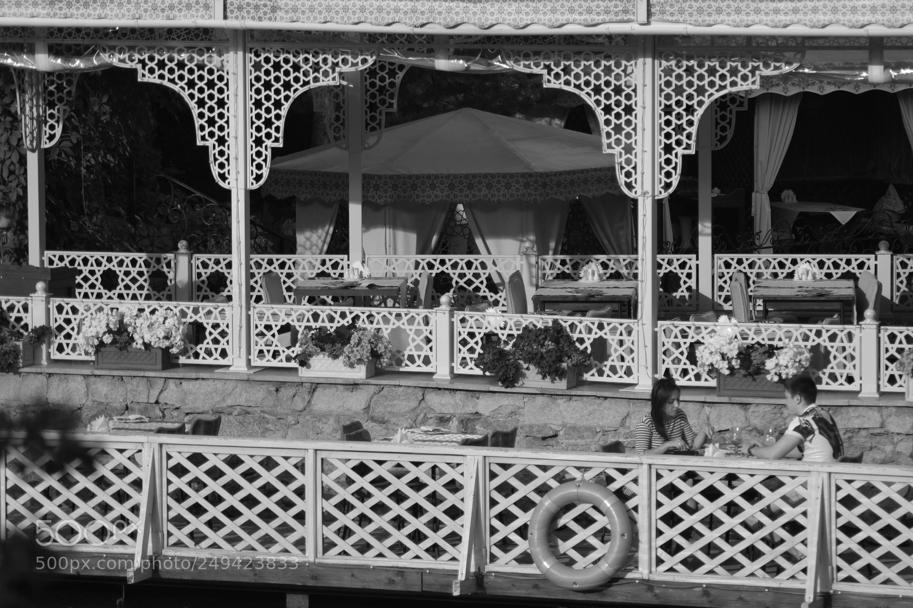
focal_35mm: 188
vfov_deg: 7.3
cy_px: 304
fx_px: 4754
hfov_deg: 11.0
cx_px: 456
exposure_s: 1/1000
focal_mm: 125
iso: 200
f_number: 4.2
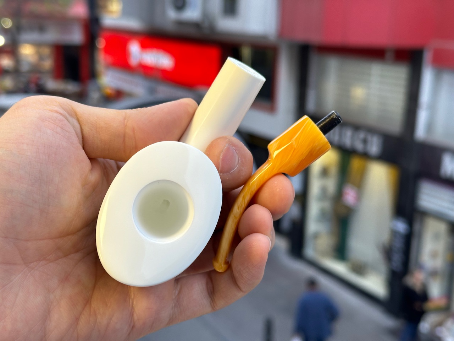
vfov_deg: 30.3
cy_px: 170
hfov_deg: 39.7
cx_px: 227
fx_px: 630
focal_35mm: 48
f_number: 1.78
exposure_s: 1/50
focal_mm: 6.86
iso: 64
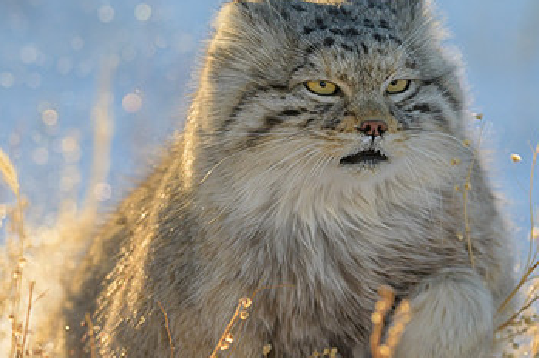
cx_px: 423
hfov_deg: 5.2
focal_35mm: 393
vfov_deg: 3.5
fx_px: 5878
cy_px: 144
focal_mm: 190
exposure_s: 1/2500
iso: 800
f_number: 5
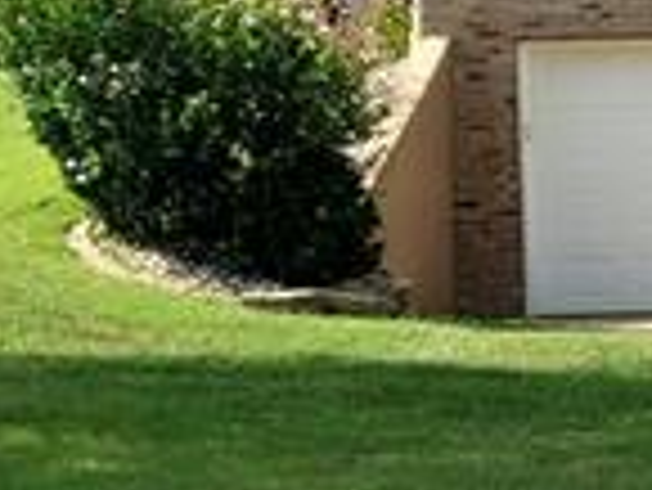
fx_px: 3186
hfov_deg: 10.9
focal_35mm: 169
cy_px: 315
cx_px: 1178
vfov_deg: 8.8
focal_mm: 4.6
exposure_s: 1/1052
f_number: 1.8
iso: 40
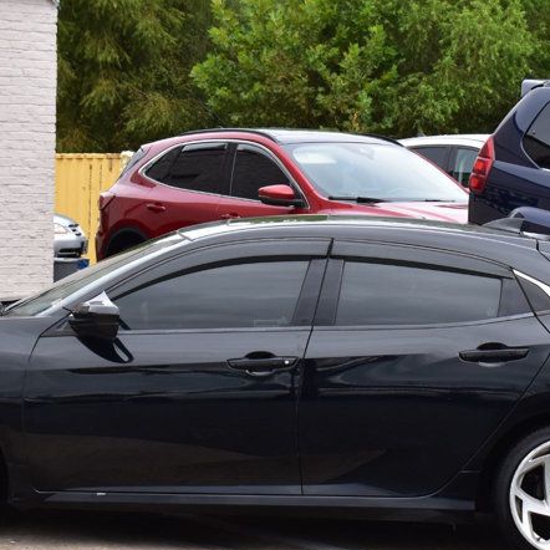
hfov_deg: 14.1
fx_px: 2229
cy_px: 284
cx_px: 279
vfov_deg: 14.1
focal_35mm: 124
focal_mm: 42
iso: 400
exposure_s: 1/250
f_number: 10
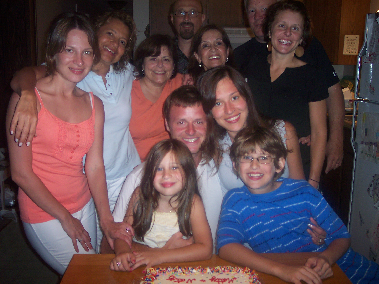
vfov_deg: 37.7
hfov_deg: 49.0
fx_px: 416
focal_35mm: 38
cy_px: 142
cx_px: 190
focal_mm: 8
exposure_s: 1/30
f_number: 2.8
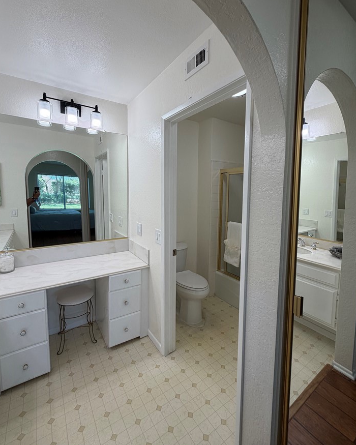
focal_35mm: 16
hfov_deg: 80.4
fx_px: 211
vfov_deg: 93.0
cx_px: 180
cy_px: 208
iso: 64
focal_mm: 2.22
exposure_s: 1/120
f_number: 2.2
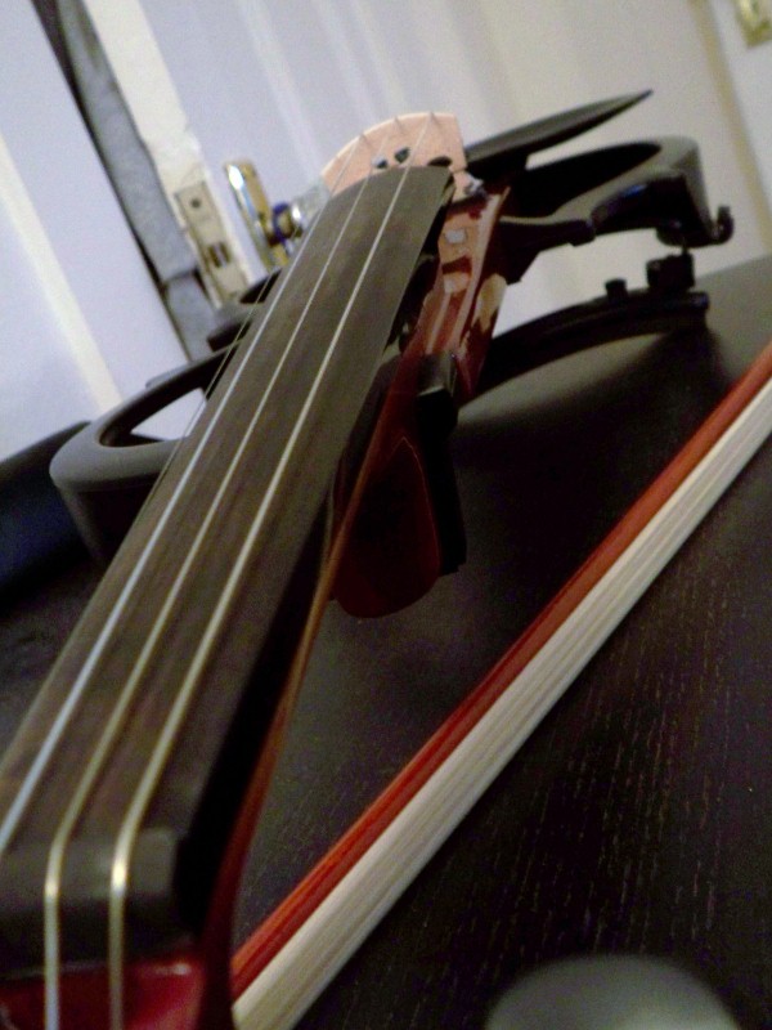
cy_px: 515
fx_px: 1160
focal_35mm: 39
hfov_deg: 36.8
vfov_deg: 47.9
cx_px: 386
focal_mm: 6.4
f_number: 3.9
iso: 200
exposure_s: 1/8
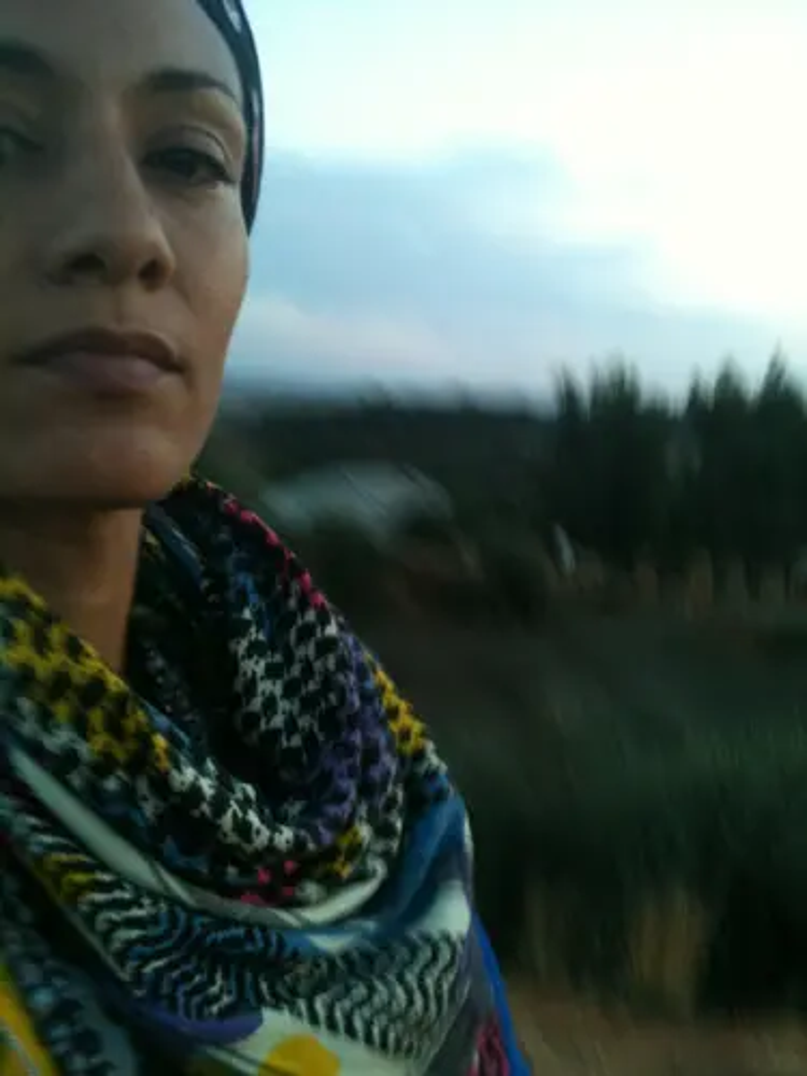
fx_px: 1088
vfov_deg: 52.6
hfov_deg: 40.7
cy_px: 538
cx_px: 404
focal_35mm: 35
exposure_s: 1/40
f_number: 2.8
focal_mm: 3.85
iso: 100
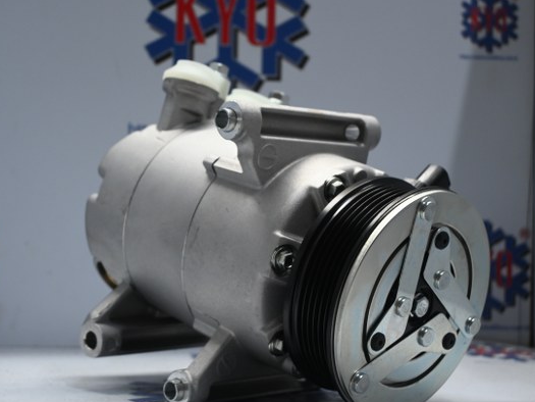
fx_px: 1044
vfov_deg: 21.8
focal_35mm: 68
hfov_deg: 28.7
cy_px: 203
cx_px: 231
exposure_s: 1/60
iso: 900
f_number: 5.6
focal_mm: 41
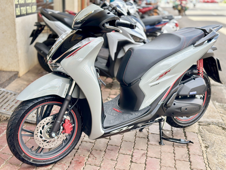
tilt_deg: -14.9
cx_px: 113
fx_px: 313
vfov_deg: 30.3
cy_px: 85
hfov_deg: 39.7
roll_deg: -1.2
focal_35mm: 48
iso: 80
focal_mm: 6.86
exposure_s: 1/454
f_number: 1.78
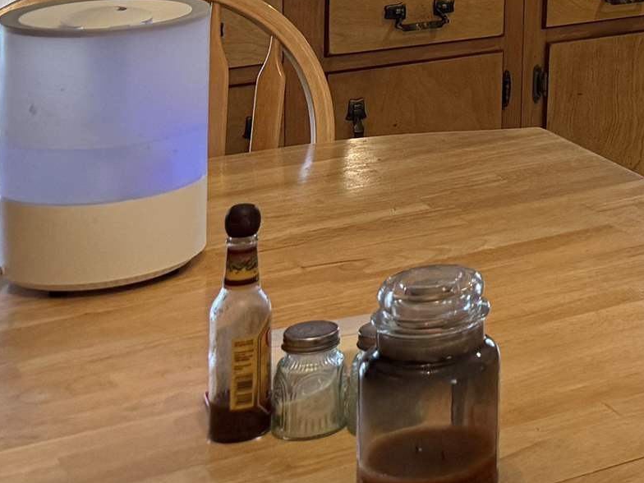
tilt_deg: -0.9
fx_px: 1749
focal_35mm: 94
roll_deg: -1.2
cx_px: 1112
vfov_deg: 14.4
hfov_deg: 17.5
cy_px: -297
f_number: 1.78
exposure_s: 1/60
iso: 250
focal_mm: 6.76
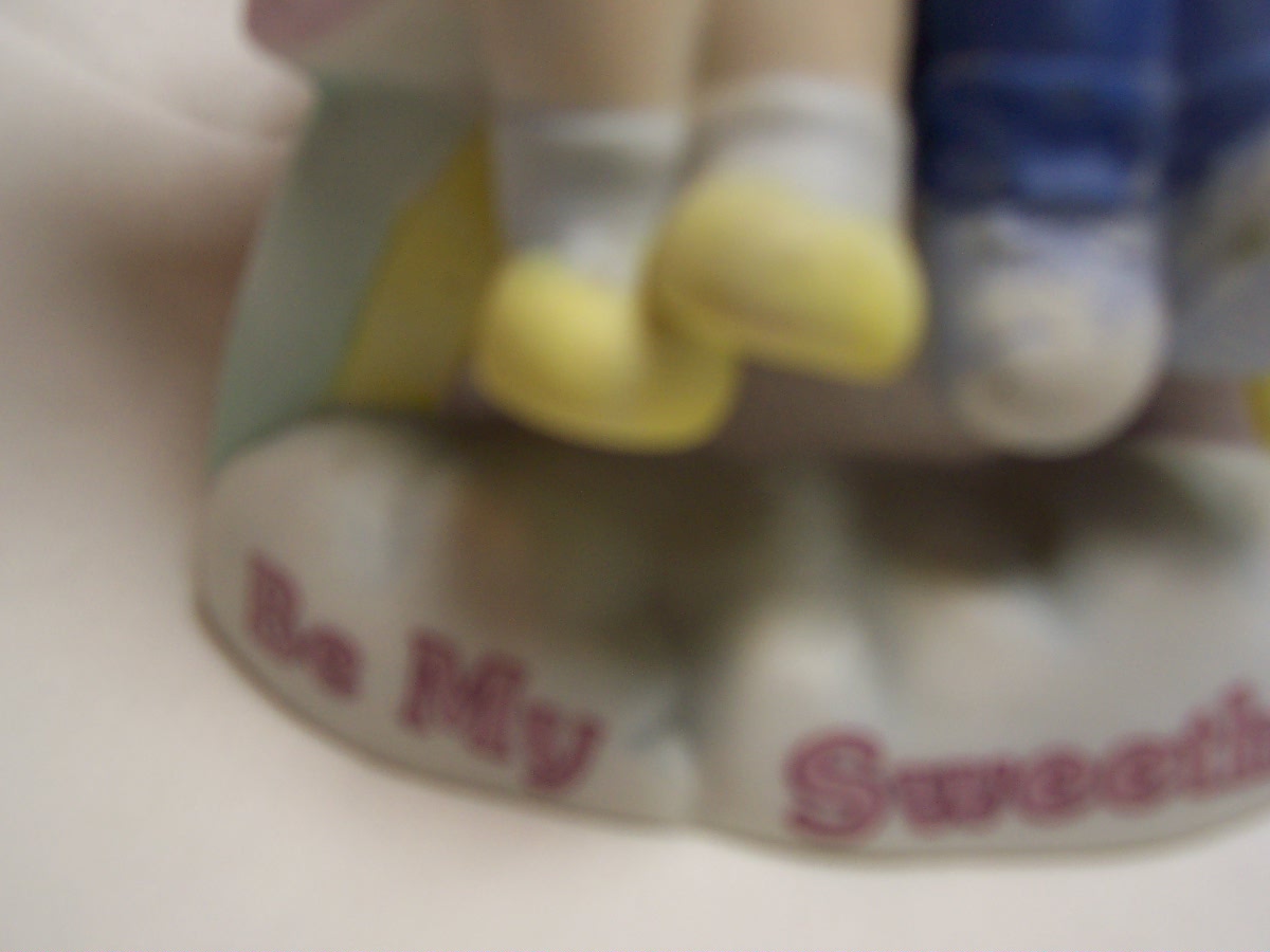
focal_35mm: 37
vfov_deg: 38.7
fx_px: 1357
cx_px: 635
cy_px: 476
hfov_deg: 50.1
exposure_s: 1/60
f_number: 2.8
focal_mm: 5.6
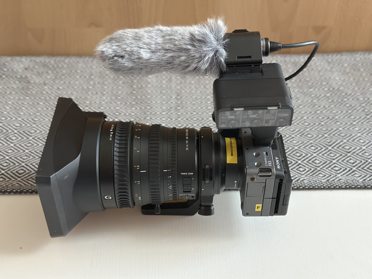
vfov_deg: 30.3
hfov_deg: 39.7
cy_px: 140
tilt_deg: -41.9
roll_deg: -0.8
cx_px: 186
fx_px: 516
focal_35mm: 48
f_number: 1.78
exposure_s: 1/60
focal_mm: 6.86
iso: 400
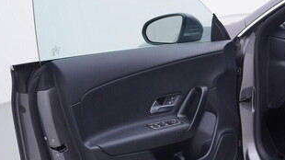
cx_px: 228
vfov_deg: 18.0
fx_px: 506
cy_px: 86
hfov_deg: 30.7
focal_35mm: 67
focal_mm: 24
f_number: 3.5
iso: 125
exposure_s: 1/60
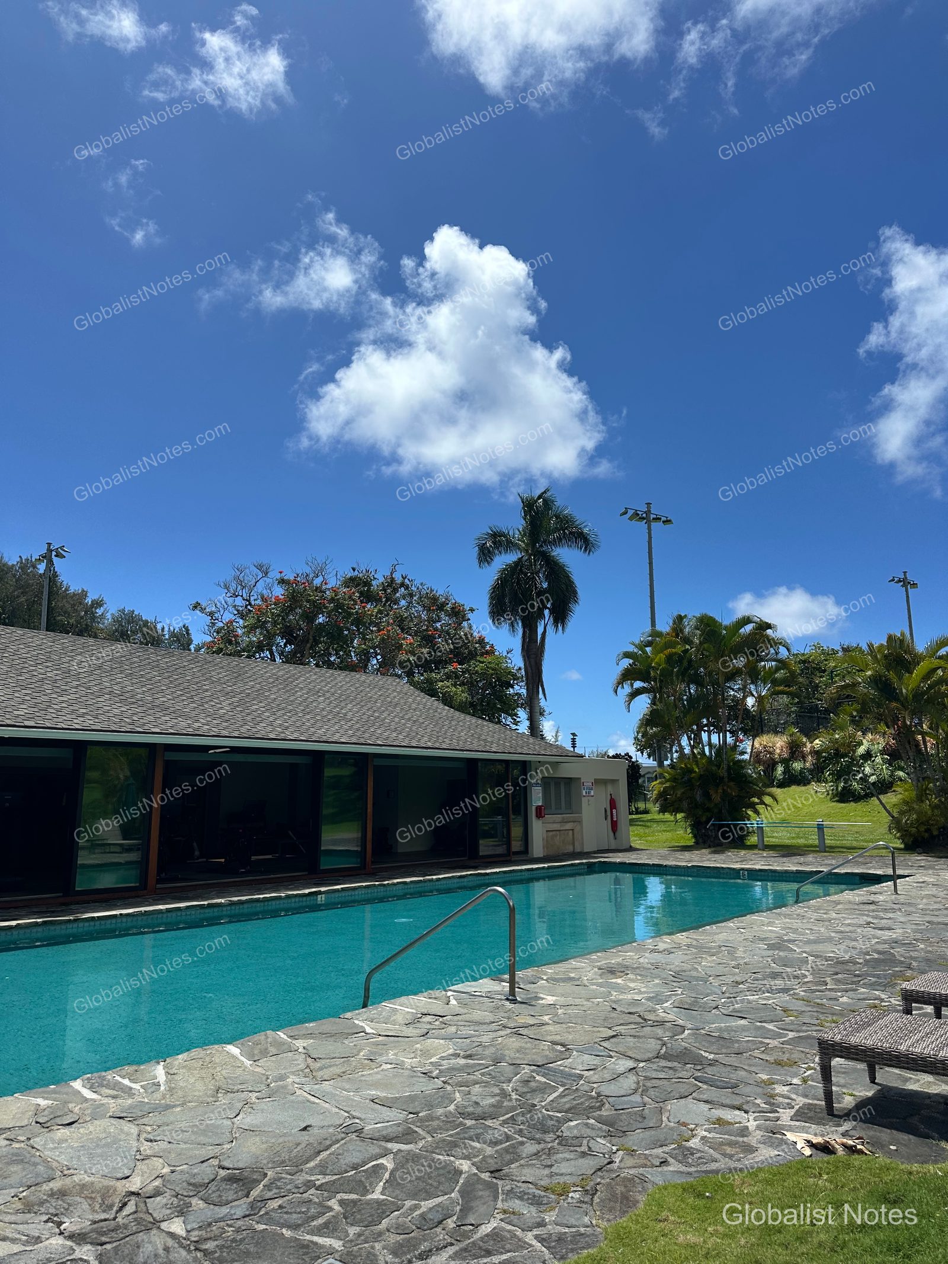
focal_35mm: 24
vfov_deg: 71.6
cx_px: 474
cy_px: 632
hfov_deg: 56.8
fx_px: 876
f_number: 1.78
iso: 80
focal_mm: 6.86
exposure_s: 1/5848
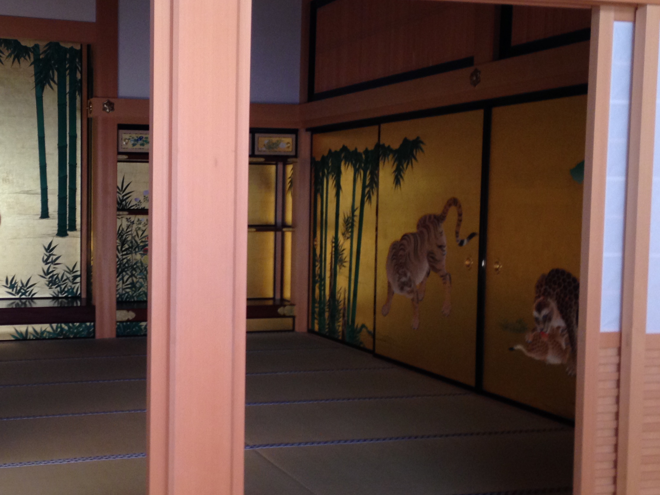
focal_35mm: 53
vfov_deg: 27.5
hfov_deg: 35.4
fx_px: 1011
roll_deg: -2.4
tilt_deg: -4.1
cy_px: 260
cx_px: 173
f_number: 2.4
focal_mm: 4.12
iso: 100
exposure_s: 1/20
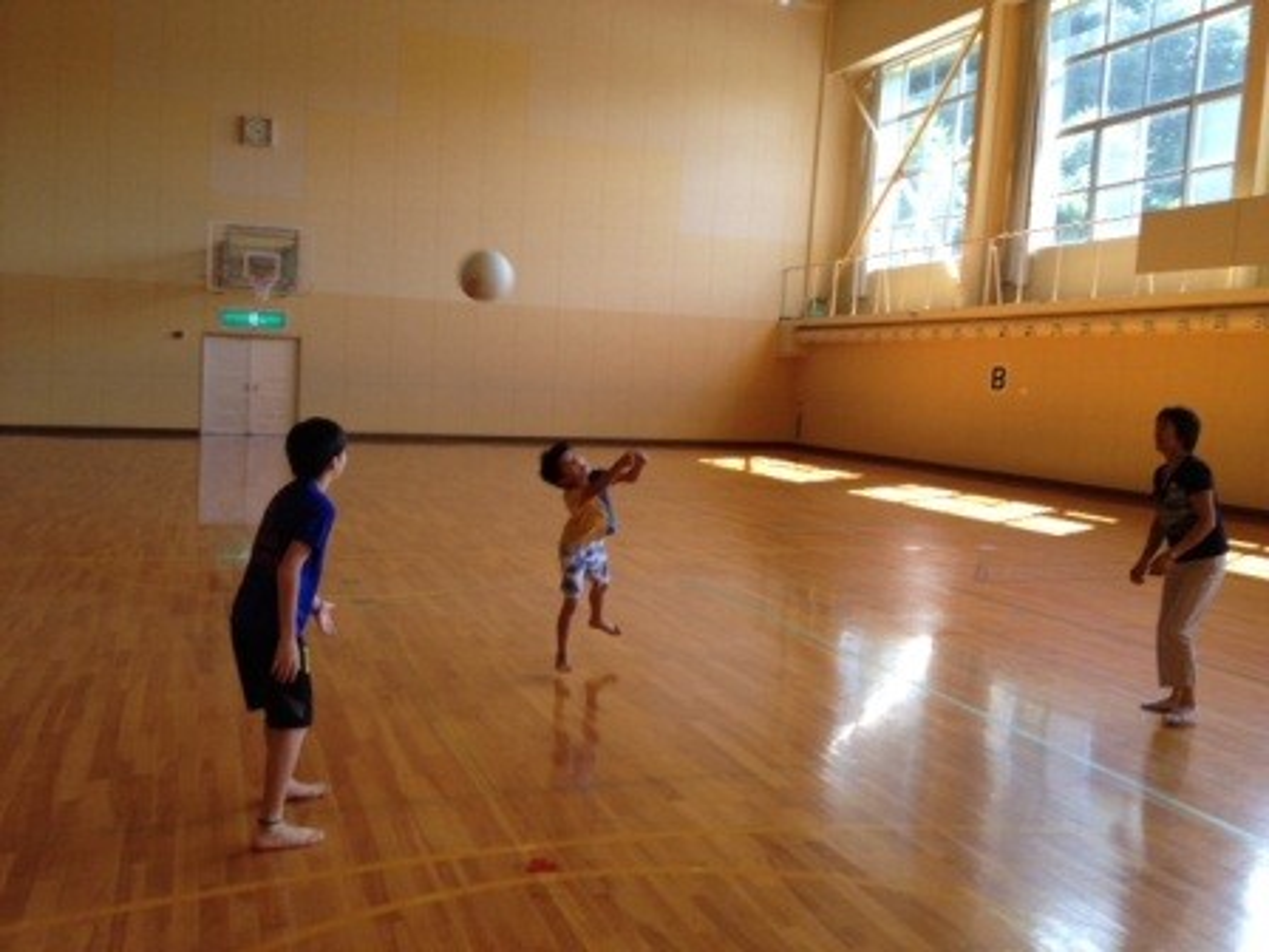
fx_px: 1283
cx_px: 634
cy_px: 476
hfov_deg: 52.6
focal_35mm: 35
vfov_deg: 40.7
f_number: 2.4
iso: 80
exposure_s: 1/120
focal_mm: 4.28
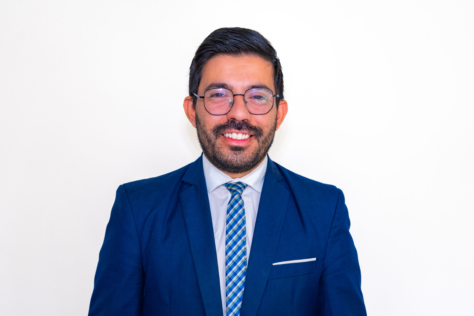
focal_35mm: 42
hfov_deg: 46.4
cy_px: 158
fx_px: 553
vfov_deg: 31.9
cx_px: 237
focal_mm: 42
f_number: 4.5
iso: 640
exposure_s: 1/160
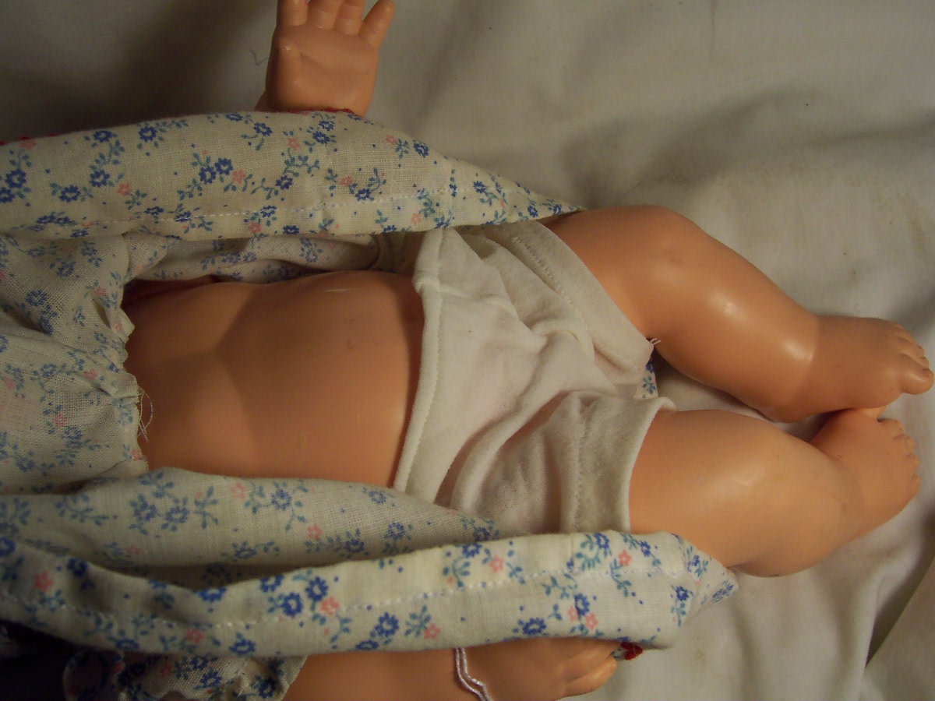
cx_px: 468
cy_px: 350
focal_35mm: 37
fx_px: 999
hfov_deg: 50.1
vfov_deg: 38.7
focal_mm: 5.6
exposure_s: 1/350
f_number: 2.8
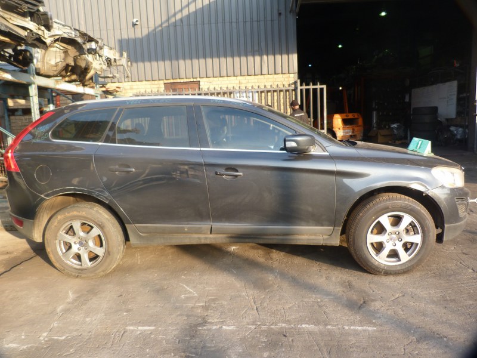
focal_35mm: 25
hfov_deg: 69.4
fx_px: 344
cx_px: 238
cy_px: 179
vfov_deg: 54.9
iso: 80
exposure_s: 1/100
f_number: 2.8
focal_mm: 4.5
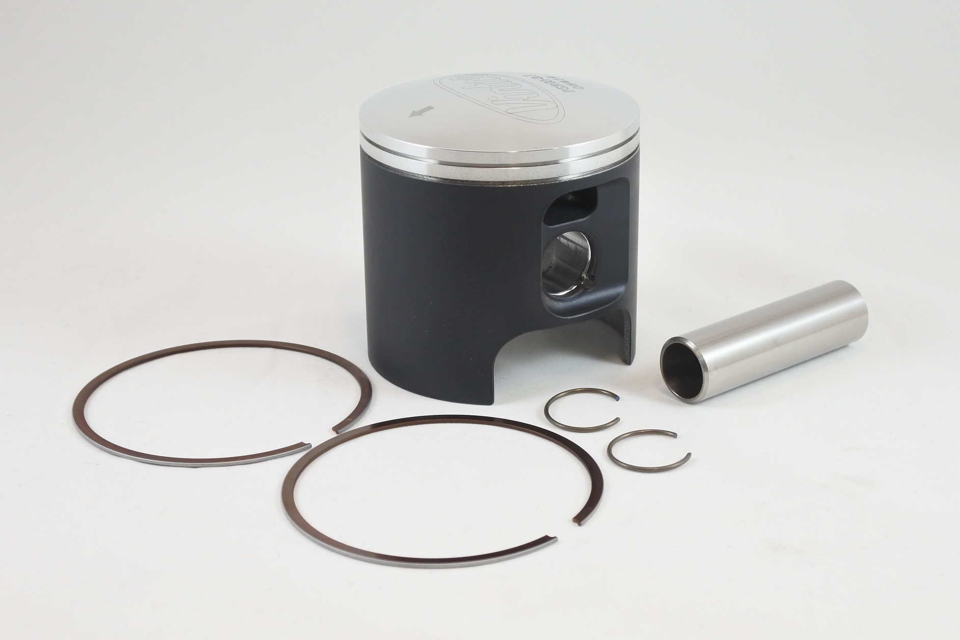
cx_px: 480
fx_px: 1253
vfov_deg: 28.7
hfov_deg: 41.9
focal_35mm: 47
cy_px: 320
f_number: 4.5
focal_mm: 17.6
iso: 450
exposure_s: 1/125
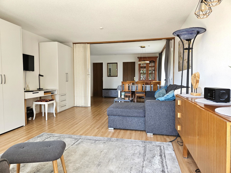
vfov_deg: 58.9
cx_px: 116
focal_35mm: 23
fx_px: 153
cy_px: 86
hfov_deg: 73.9
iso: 200
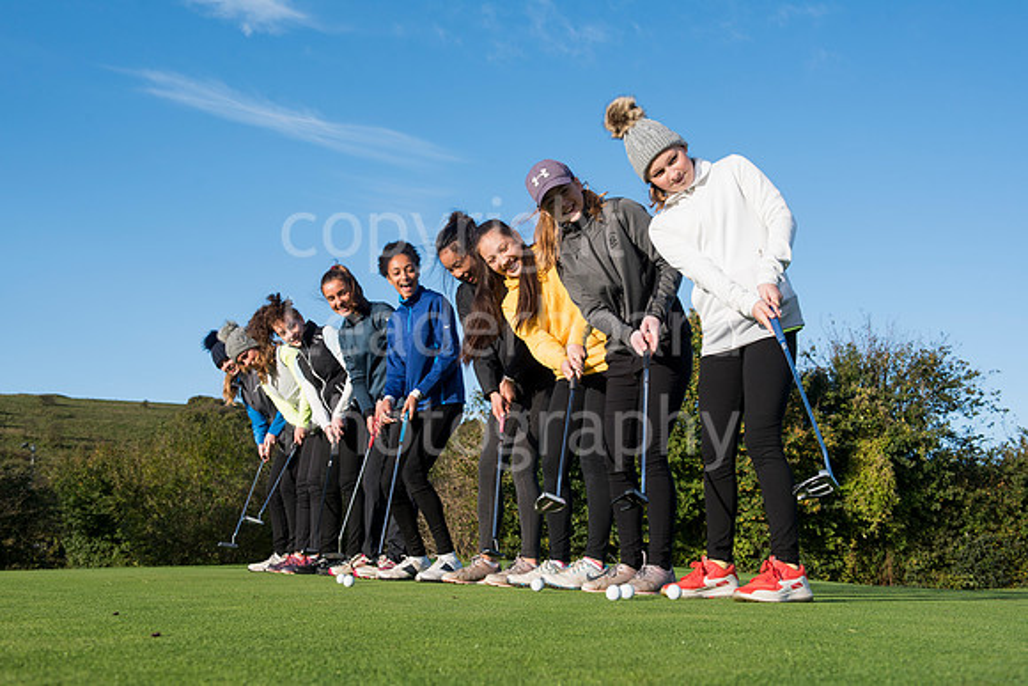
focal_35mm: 38
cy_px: 343
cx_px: 514
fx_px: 1085
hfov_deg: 50.7
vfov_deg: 35.1
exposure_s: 1/320
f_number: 7.1
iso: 200
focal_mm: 38
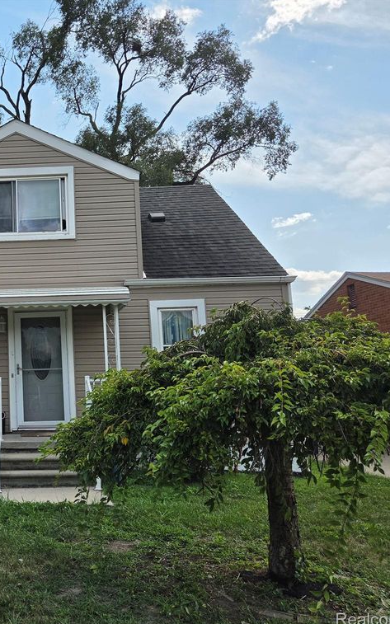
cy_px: 315
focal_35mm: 33
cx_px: -5
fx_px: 561
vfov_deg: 58.1
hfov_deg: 34.6
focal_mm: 5.4
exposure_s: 1/7595
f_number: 1.8
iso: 80
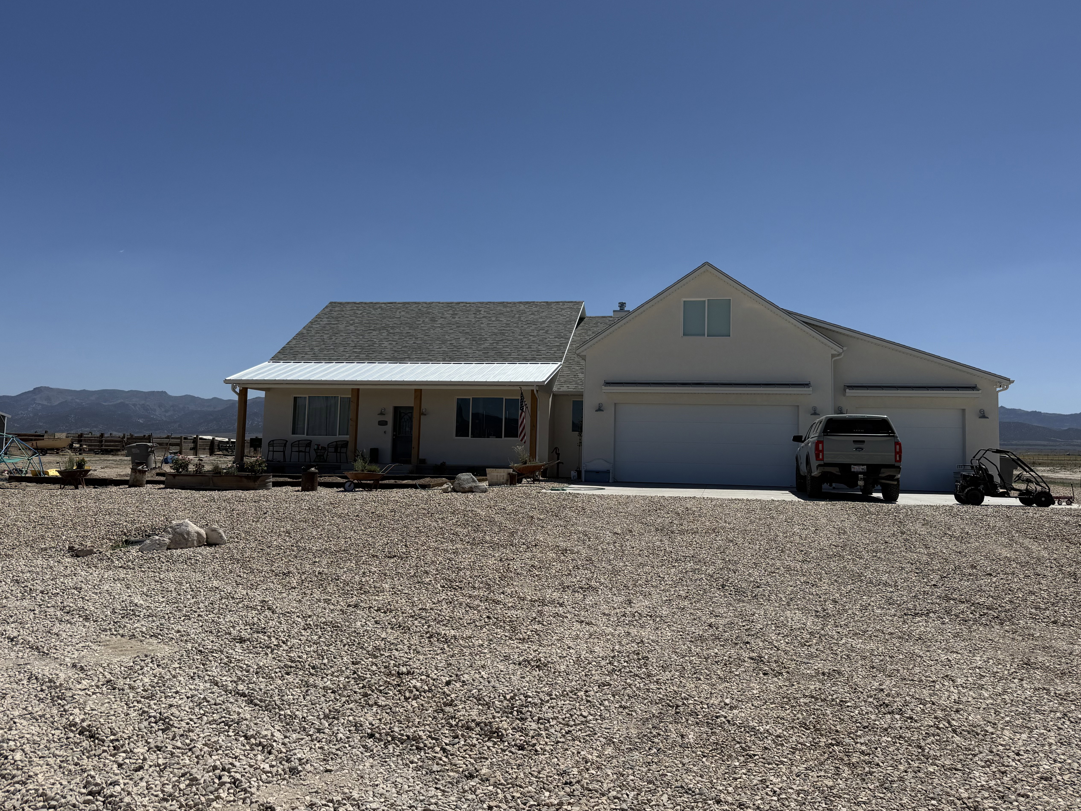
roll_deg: -1.5
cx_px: 588
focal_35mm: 27
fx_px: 843
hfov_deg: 65.2
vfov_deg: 51.3
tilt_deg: +5.3
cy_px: 383
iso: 80
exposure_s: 1/9091
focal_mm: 6.76
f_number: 1.78
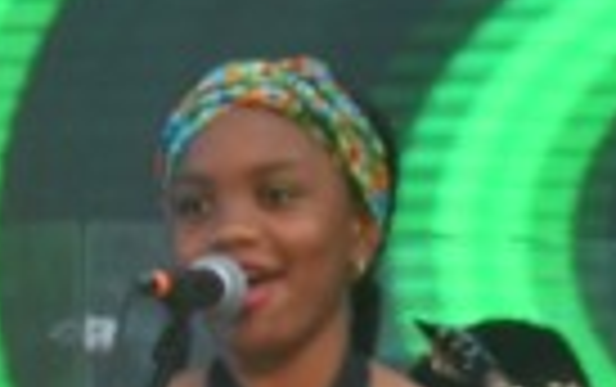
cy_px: 380
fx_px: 8404
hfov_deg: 4.2
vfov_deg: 2.6
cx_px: 935
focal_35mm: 500
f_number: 6.3
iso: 1000
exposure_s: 1/250
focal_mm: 56
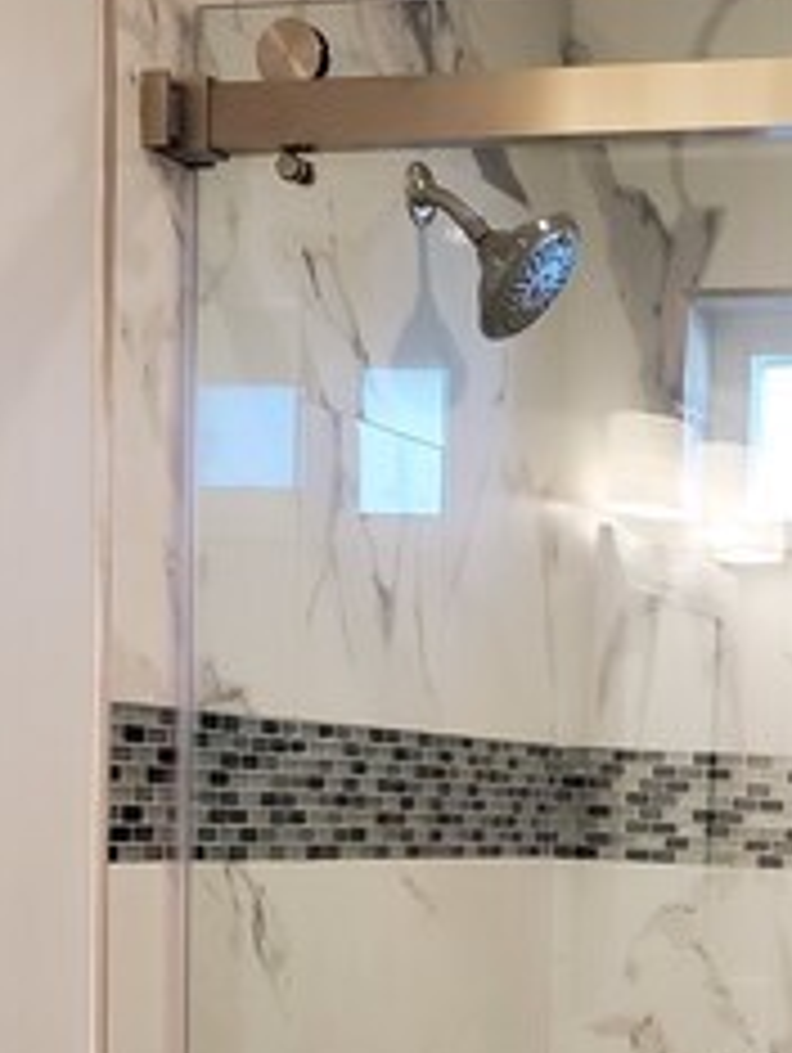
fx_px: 2253
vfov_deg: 25.0
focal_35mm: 74
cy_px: 1073
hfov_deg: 18.8
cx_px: 963
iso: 200
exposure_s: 1/120
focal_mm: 4.3
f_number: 2.4
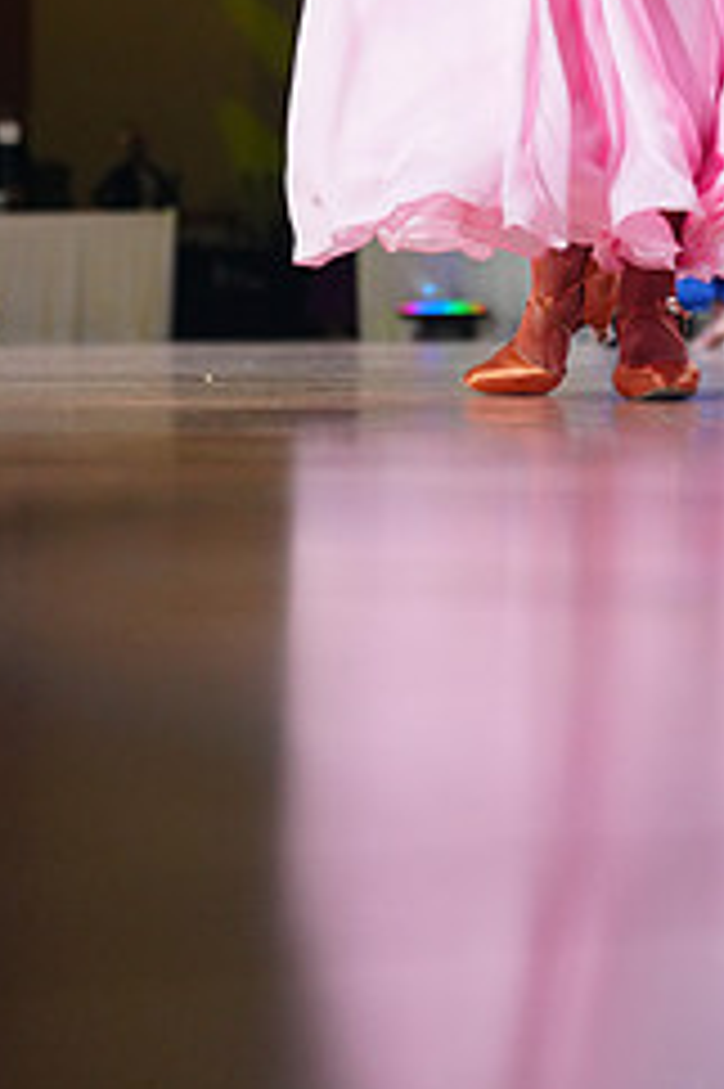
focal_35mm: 168
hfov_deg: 8.1
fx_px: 5075
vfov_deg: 12.0
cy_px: -171
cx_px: 744
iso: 2000
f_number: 2.8
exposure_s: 1/400
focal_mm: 70
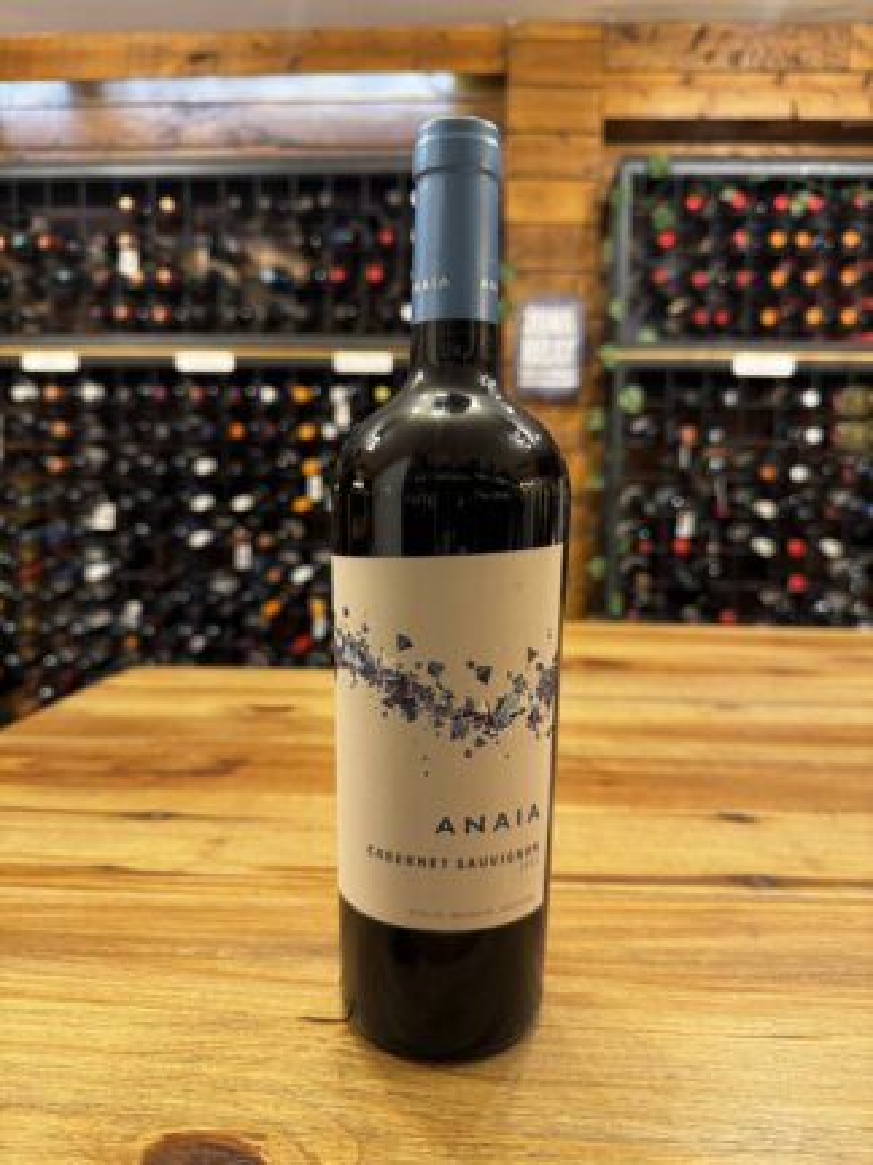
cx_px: 436
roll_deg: -0.4
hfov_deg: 56.8
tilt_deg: -4.6
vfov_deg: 71.6
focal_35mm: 24
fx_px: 807
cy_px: 582
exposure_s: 1/50
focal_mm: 6.76
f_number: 1.78
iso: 250
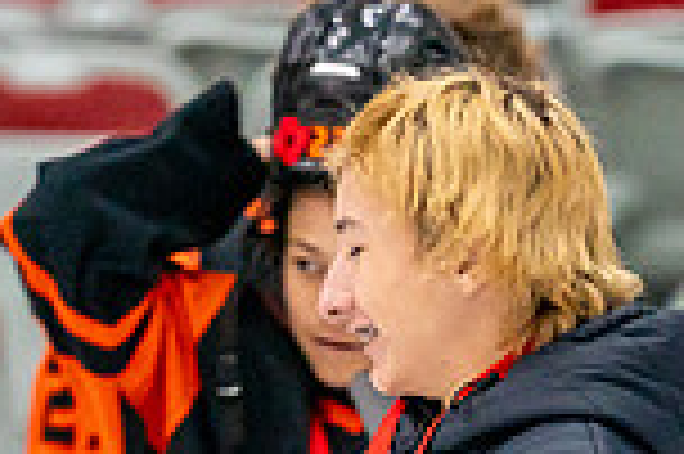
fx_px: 16151
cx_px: 270
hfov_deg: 2.4
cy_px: 658
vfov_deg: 1.6
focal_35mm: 851
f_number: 2.8
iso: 3200
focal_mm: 200
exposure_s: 1/1250
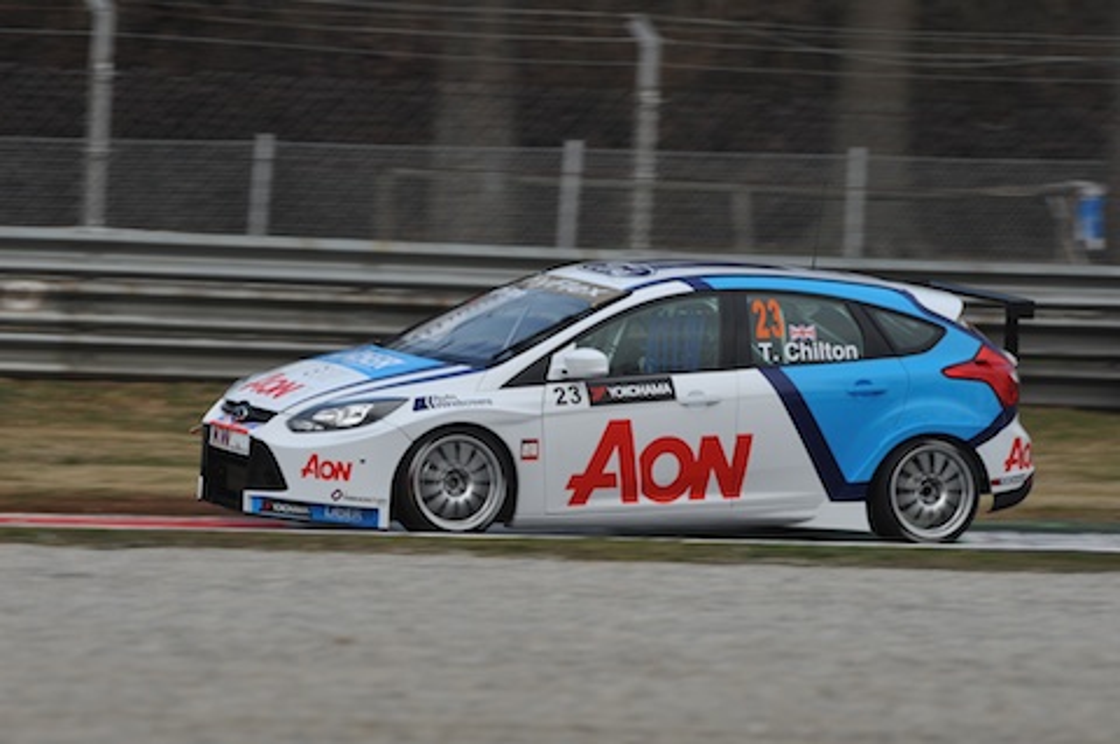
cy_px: 372
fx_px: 9324
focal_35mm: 300
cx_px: 560
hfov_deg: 6.9
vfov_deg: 4.6
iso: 200
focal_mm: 300
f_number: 9
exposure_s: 1/320
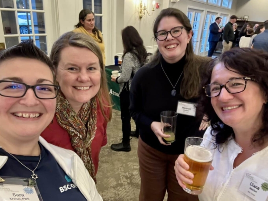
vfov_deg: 53.1
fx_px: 201
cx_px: 135
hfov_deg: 67.3
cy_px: 103
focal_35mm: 26
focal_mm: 2.69
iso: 320
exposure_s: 1/30
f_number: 1.9
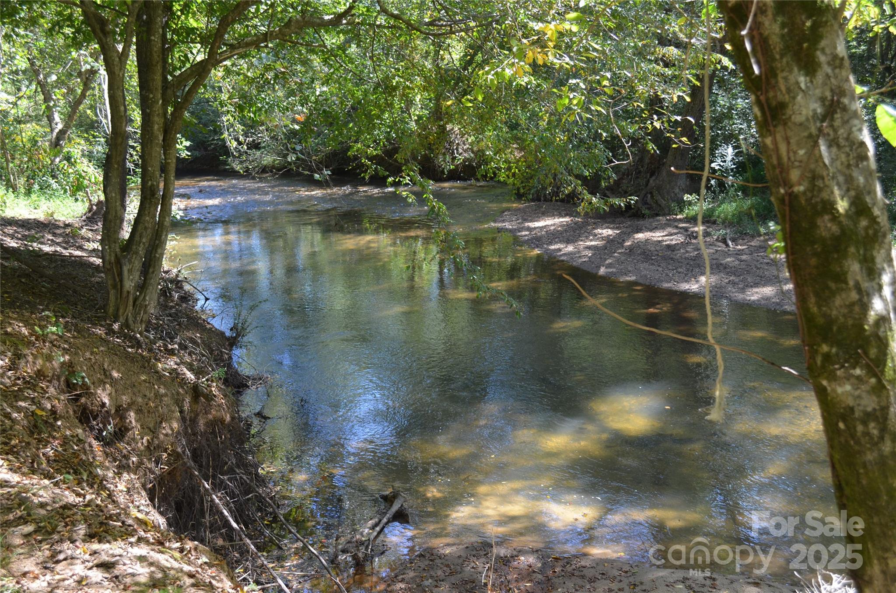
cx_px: 448
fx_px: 969
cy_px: 296
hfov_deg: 49.6
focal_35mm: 39
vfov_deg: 34.1
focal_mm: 26
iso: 400
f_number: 5.6
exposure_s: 1/125
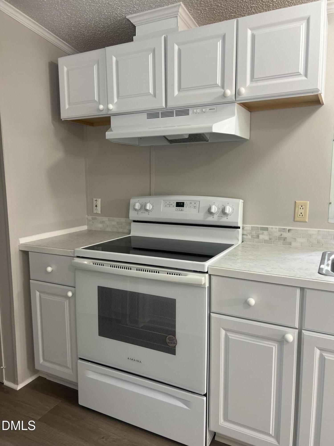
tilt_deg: -7.2
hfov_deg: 53.1
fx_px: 334
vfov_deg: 67.3
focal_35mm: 26
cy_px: 223
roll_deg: +1.3
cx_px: 167
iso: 80
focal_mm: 5.7
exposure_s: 1/60
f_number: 1.5
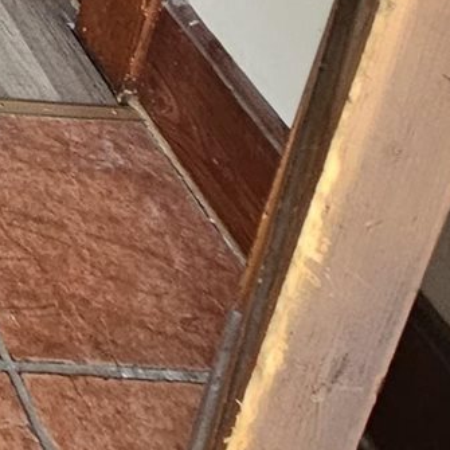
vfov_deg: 14.4
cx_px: -657
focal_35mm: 79
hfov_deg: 14.1
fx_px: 1162
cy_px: -635
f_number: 2.2
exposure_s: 1/60
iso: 250
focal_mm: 2.2
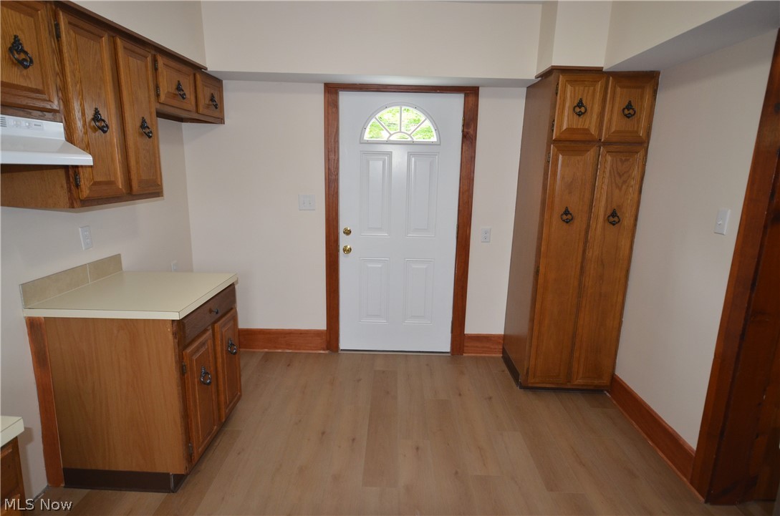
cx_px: 390
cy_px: 258
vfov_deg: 59.3
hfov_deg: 81.3
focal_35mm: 21
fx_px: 454
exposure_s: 1/60
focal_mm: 14
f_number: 4.8
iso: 800
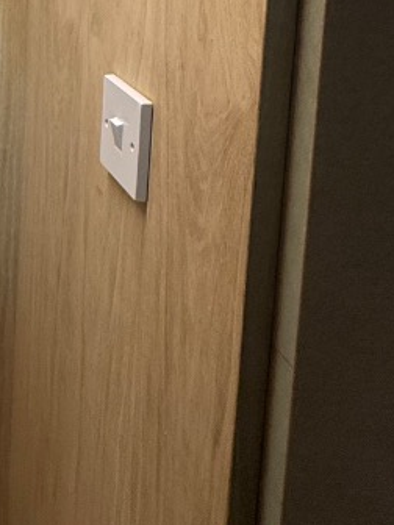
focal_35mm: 50
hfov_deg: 23.0
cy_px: -41
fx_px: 759
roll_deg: -0.4
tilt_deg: -6.3
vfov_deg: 33.7
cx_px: -211
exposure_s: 1/100
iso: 250
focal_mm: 2.22
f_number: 2.2
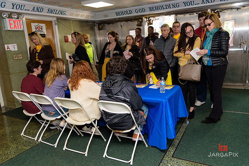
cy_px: 83
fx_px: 194
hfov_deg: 65.5
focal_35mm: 28
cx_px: 124
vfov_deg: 46.4
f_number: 4
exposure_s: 1/160
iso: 800
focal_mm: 28
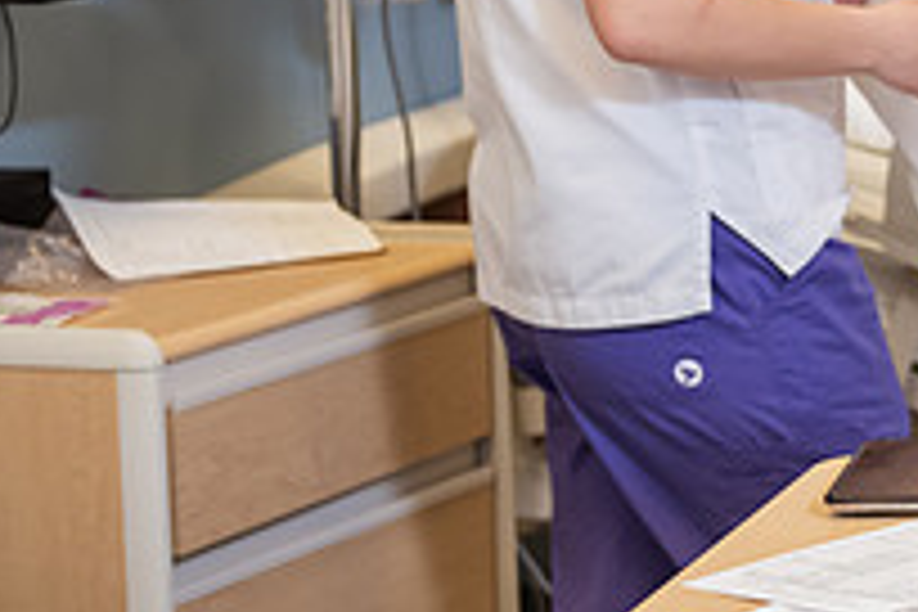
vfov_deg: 8.7
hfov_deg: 12.8
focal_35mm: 156
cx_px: 1161
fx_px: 3978
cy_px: -97
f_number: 3.5
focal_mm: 55
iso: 1000
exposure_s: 1/200
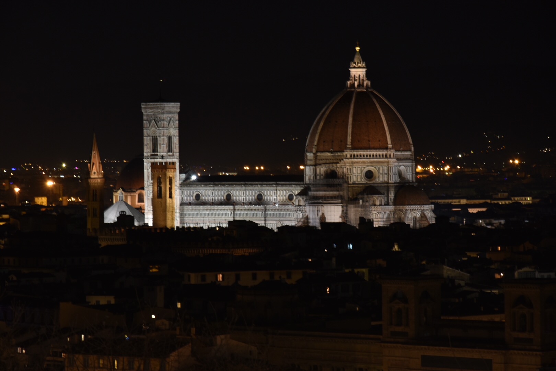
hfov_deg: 13.0
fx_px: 2432
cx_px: 278
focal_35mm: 158
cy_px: 186
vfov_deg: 8.7
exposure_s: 2
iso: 200
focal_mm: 105
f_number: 9
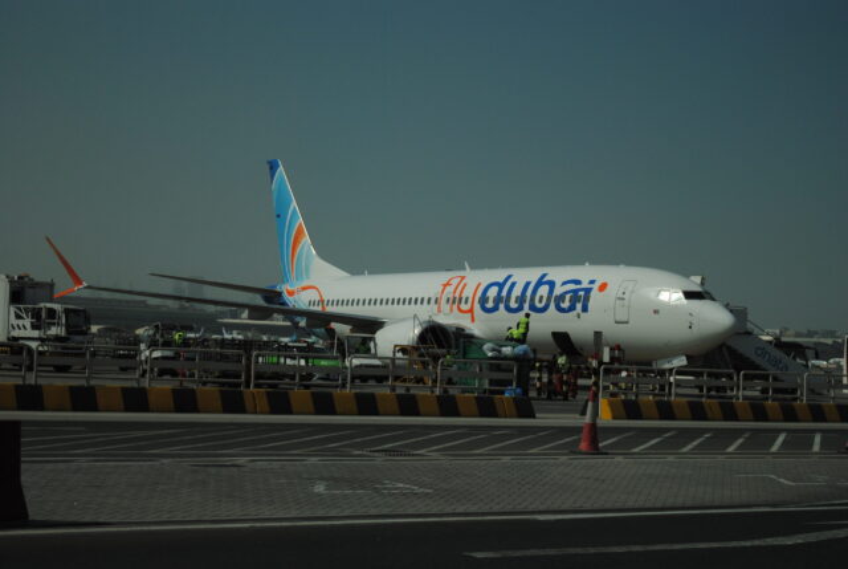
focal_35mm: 68
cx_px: 424
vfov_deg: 20.2
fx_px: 1593
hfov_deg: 29.8
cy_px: 284
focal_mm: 45
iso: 200
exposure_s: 1/2000
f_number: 5.6
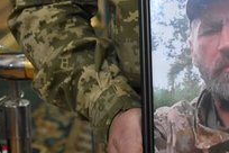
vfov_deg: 12.2
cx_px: 221
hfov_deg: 17.9
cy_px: 69
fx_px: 712
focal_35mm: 112
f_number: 4.2
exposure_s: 1/60
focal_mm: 38
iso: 4000
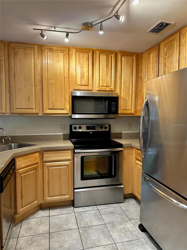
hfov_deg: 56.8
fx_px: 173
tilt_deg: -4.0
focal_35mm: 24
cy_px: 125
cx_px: 94
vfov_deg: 71.6
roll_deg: -1.1
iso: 160
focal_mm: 6.86
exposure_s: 1/60
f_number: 1.78
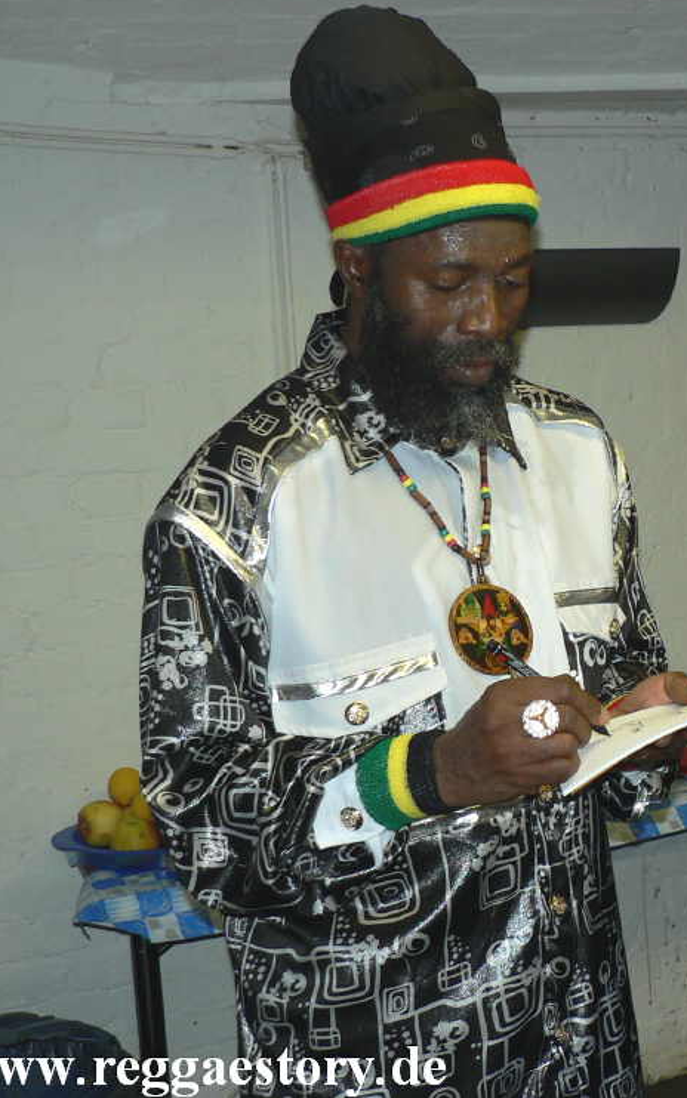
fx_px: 1497
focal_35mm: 50
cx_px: 666
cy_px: 545
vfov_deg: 40.3
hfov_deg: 24.8
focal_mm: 6
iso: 100
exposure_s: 1/60
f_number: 2.8
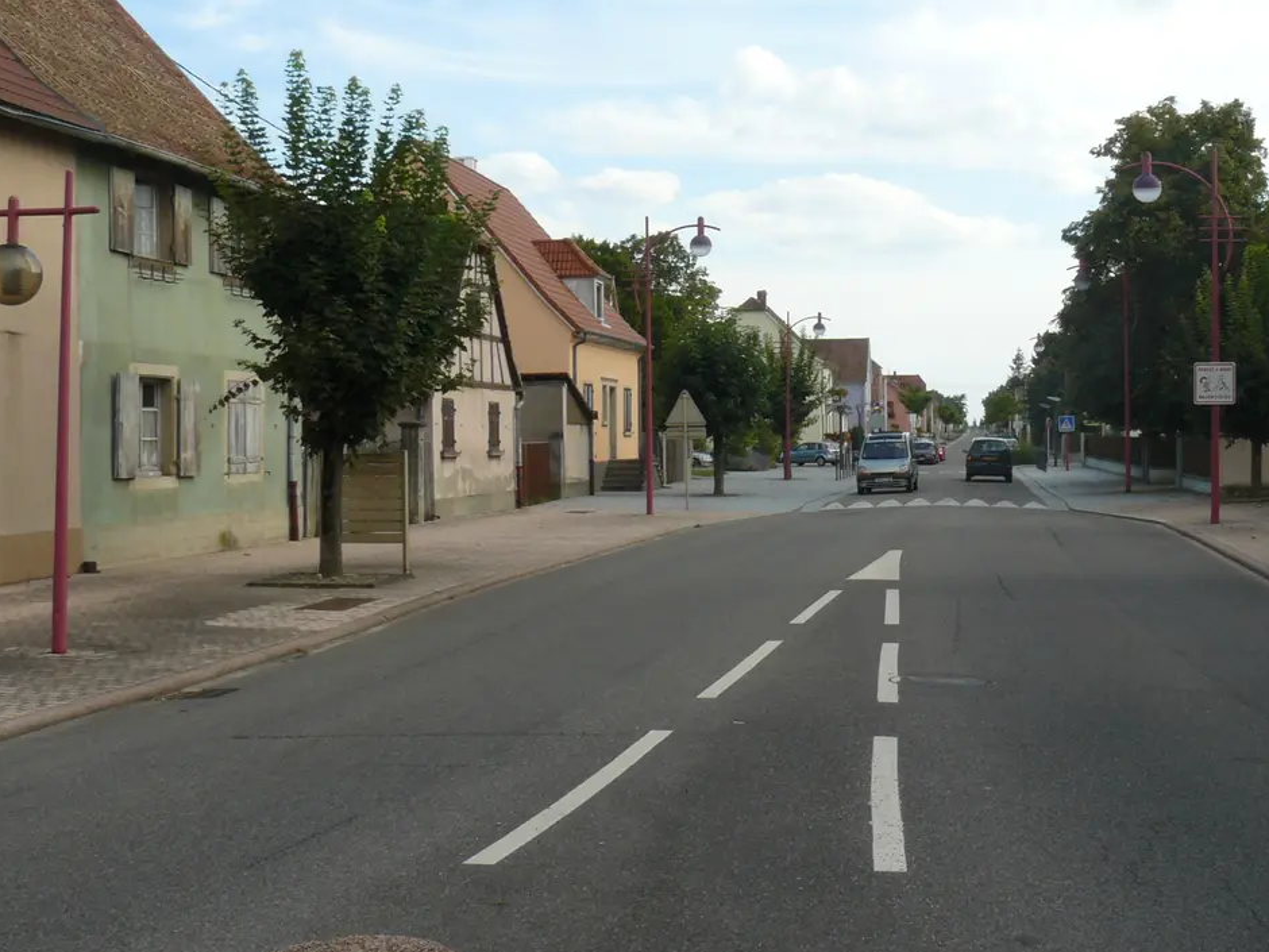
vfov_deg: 29.6
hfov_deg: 38.7
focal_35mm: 49
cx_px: 796
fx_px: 1796
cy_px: 400
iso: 100
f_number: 8
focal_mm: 6
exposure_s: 1/125
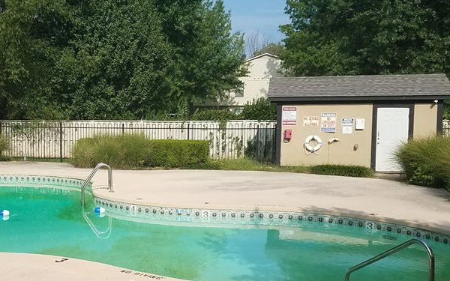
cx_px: 152
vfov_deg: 27.4
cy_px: 136
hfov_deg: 42.1
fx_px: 576
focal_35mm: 47
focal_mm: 4.2
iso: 40
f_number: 1.7
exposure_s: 1/2616
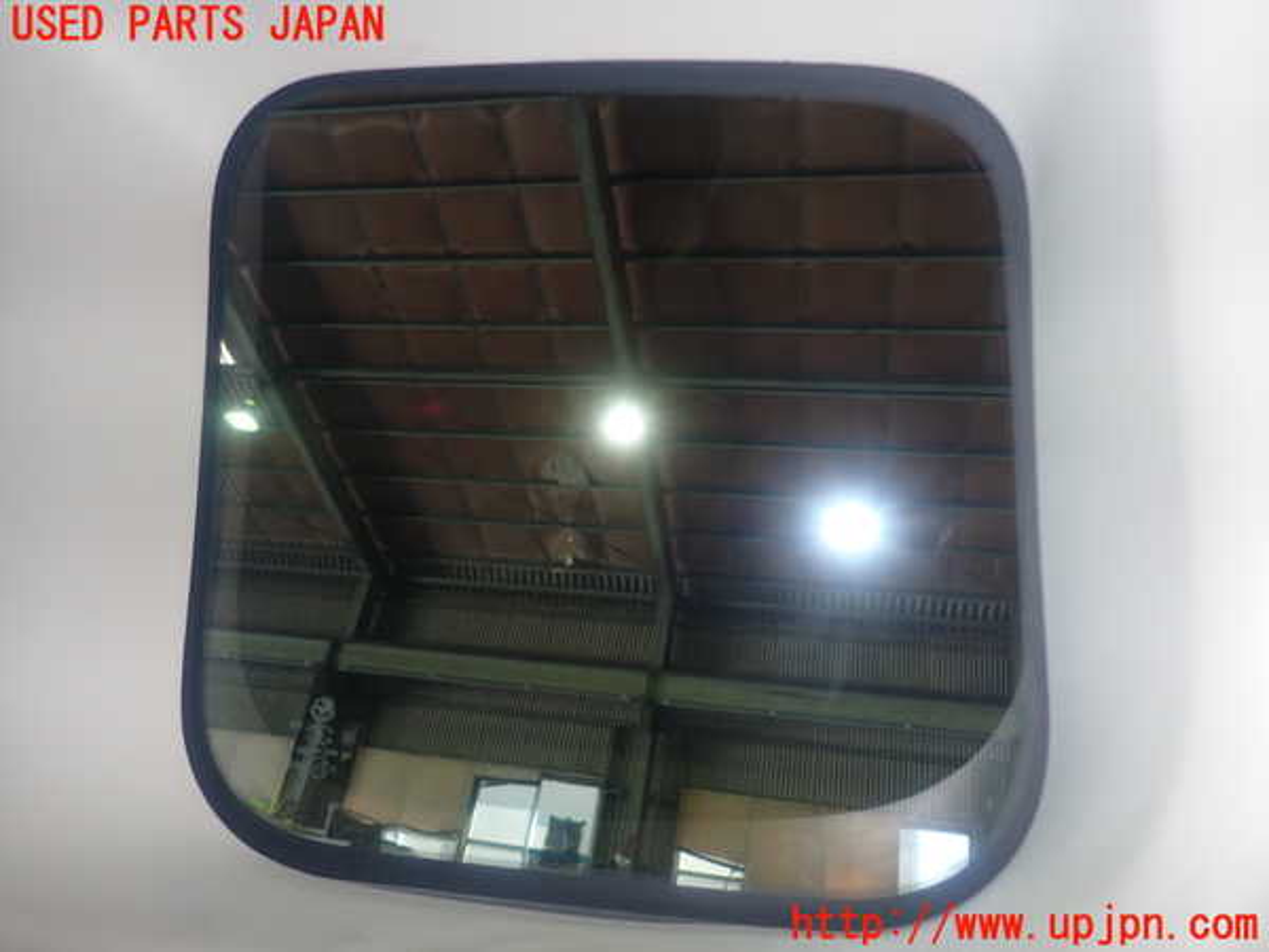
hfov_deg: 69.4
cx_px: 634
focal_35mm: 25
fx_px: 916
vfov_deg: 54.9
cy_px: 476
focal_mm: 4.5
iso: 200
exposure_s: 1/30
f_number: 2
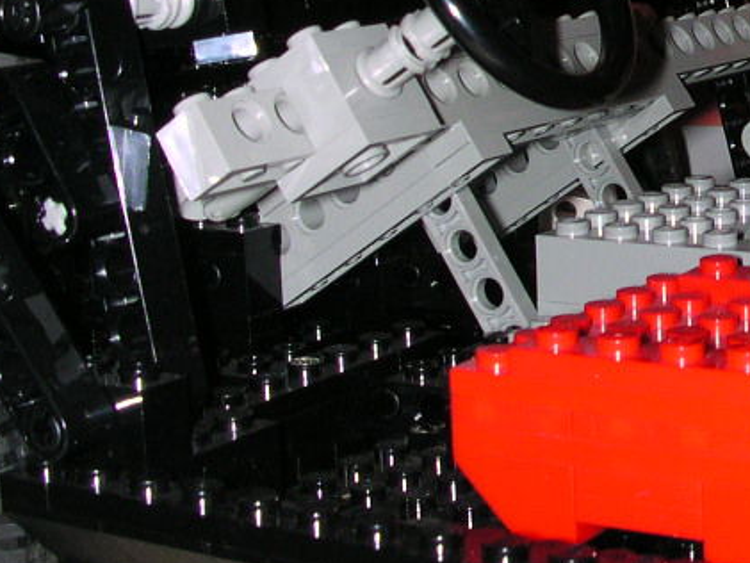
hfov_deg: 20.6
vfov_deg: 16.3
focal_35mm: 90
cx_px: 859
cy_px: 116
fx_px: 1951
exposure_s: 1/60
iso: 100
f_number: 4.5
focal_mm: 5.6
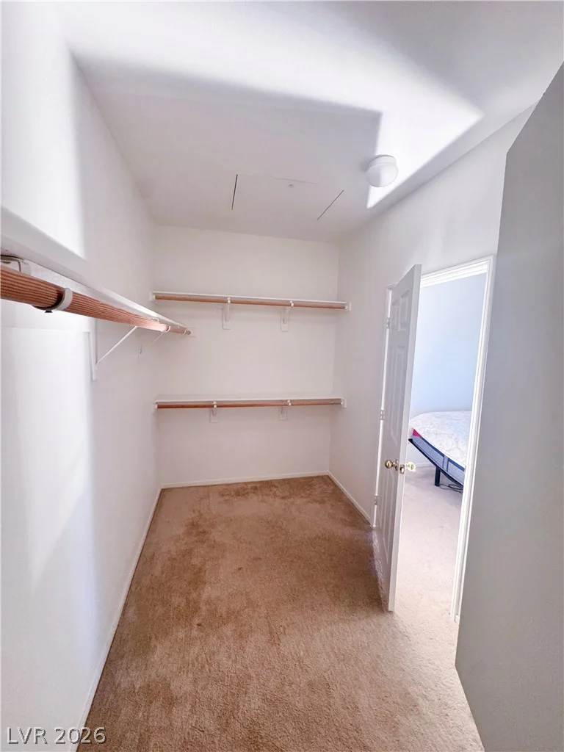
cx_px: 282
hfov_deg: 85.7
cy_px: 376
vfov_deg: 102.1
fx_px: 304
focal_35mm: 14
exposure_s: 1/60
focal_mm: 2.2
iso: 500
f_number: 2.2
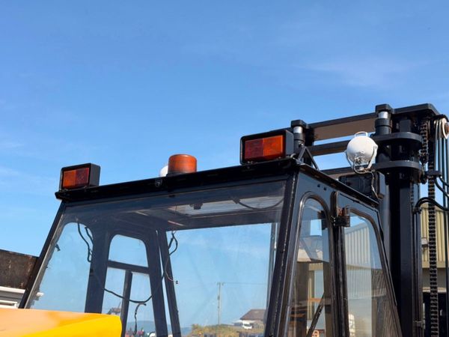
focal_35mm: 48
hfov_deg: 39.7
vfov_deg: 30.3
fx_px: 623
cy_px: 168
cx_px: 224
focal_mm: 6.76
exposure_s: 1/3534
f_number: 1.78
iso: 64
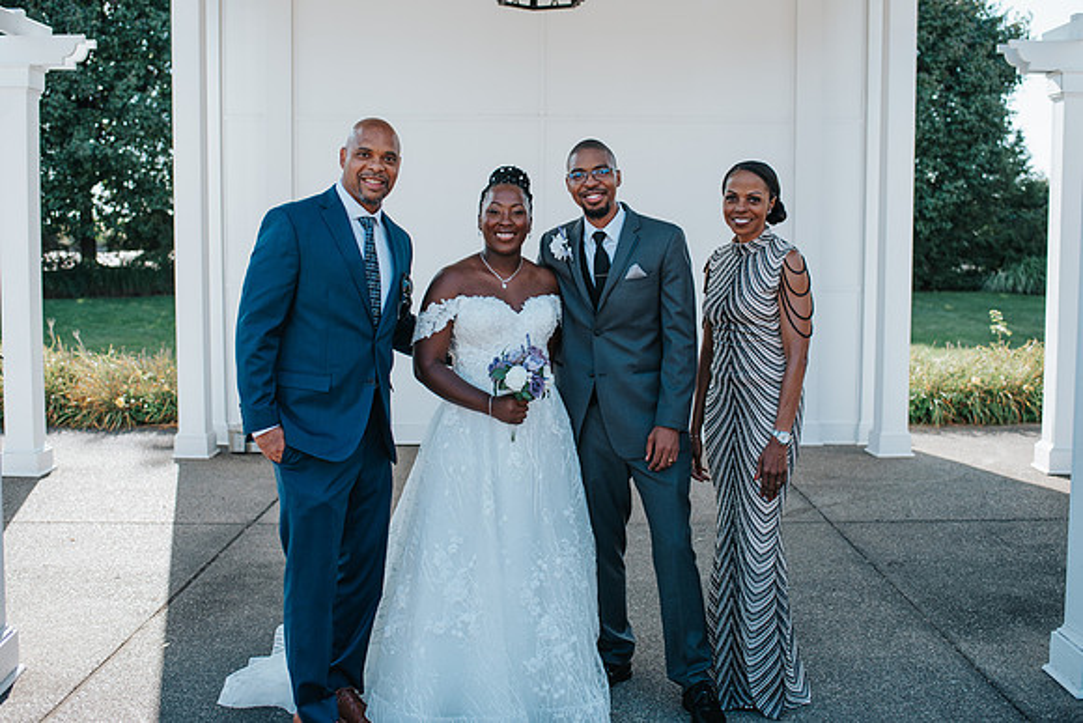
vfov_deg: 33.5
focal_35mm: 40
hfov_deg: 48.7
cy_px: 318
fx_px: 1198
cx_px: 547
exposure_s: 1/640
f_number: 2.8
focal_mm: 35
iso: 100
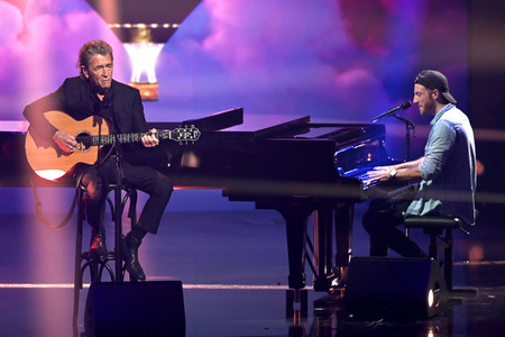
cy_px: 168
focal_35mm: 200
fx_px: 2805
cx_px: 252
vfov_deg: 6.9
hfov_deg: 10.3
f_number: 2.8
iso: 1600
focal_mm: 200
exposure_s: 1/400
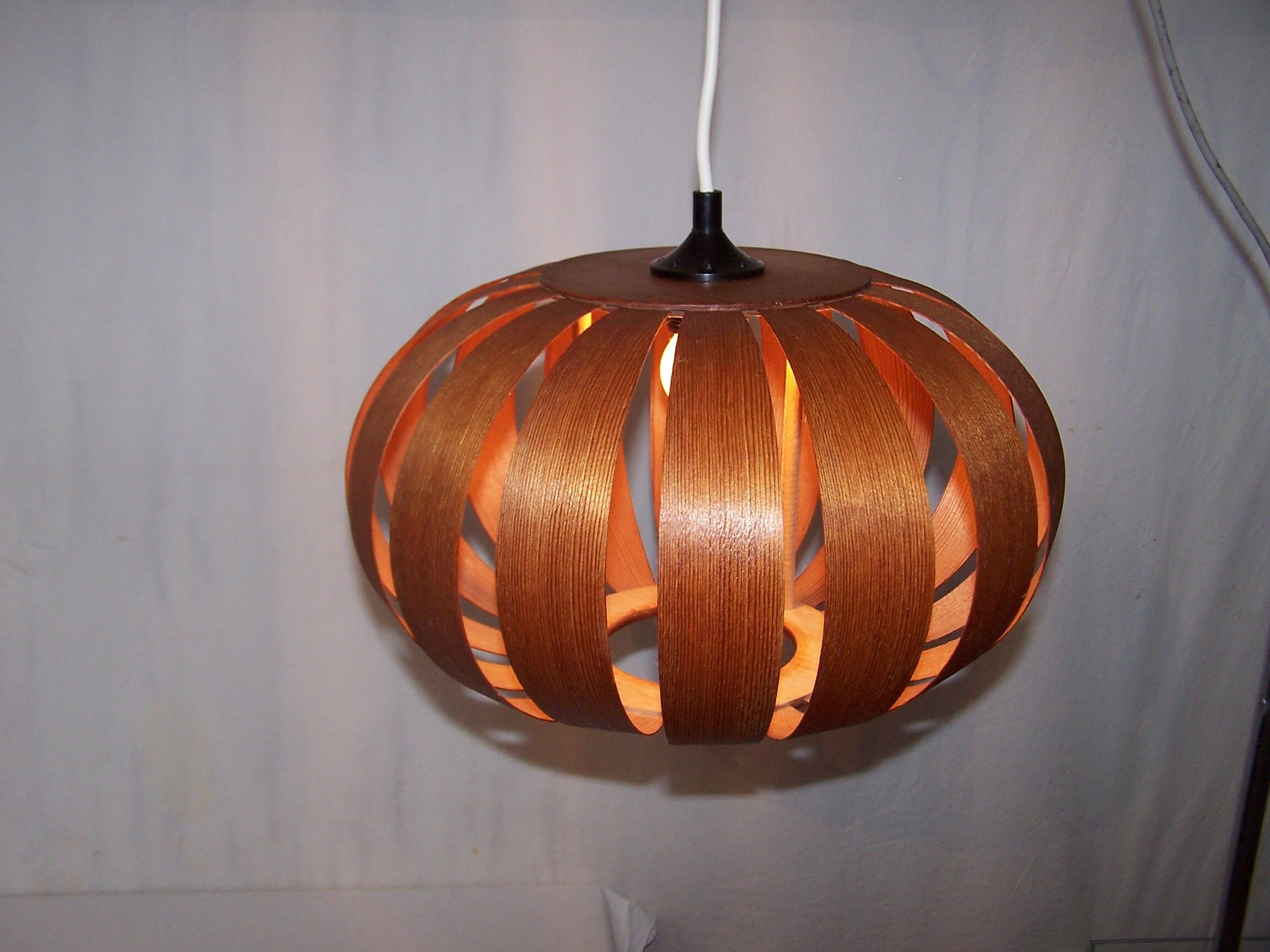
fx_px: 1394
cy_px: 476
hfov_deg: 49.0
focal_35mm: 38
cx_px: 635
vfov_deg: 37.7
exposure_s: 1/60
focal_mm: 6.3
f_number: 2.8
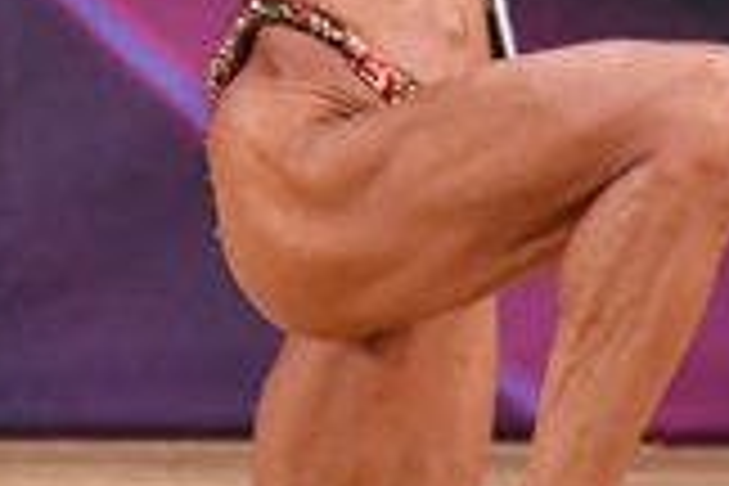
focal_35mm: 1647
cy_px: -171
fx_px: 33349
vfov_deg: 0.8
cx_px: 110
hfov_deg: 1.3
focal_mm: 230
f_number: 5.6
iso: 3200
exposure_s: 1/400
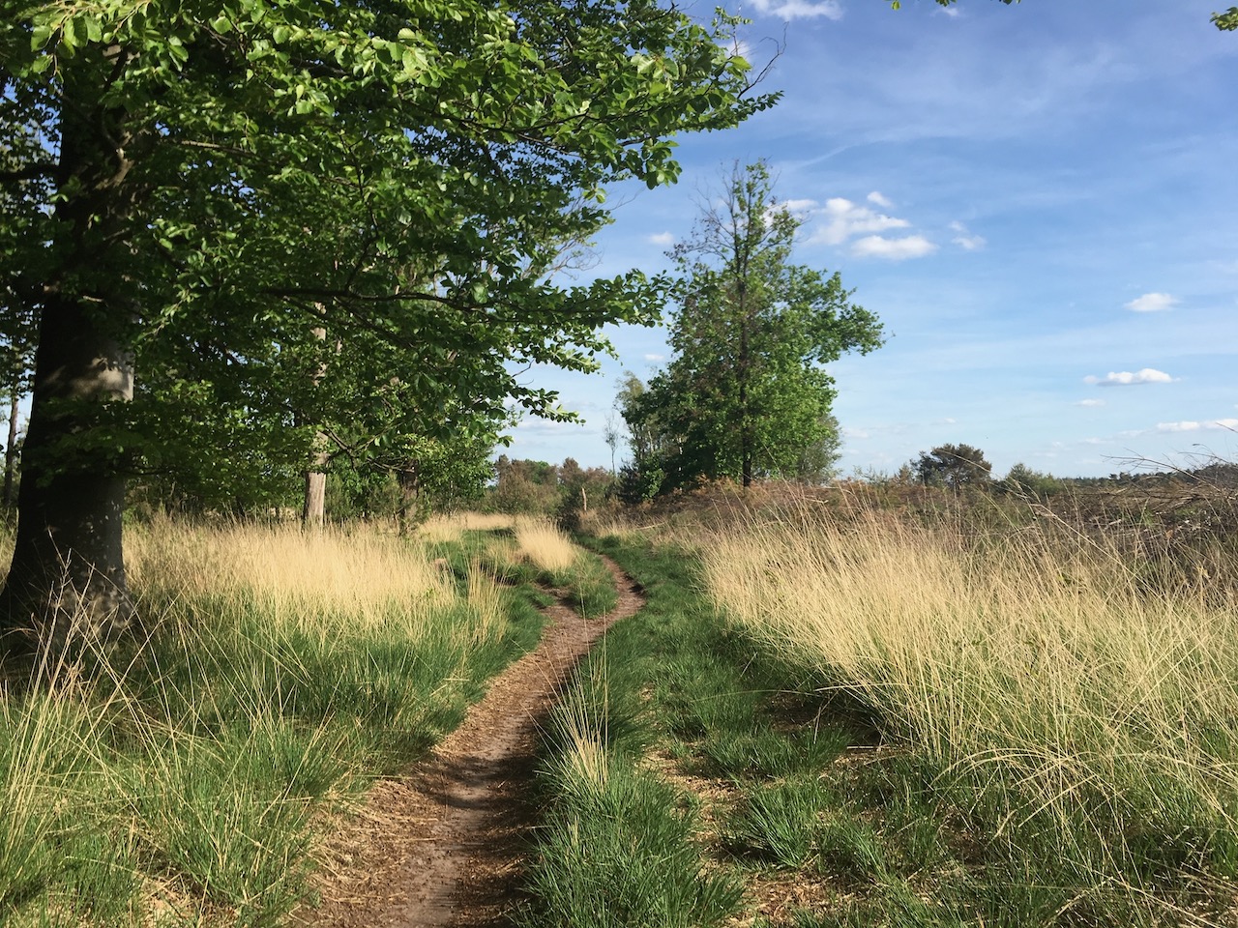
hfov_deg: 61.7
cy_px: 464
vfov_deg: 48.2
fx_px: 1037
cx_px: 619
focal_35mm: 29
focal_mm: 4.15
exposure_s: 1/1399
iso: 25
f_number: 2.2
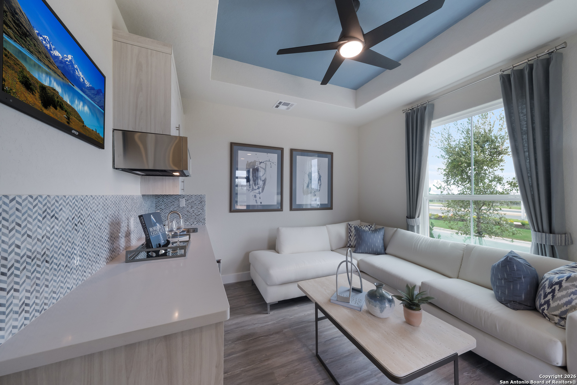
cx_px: 288
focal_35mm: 13
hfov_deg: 108.3
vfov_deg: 85.4
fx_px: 208
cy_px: 192
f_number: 5.6
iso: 200
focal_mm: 8.4
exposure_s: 1/8
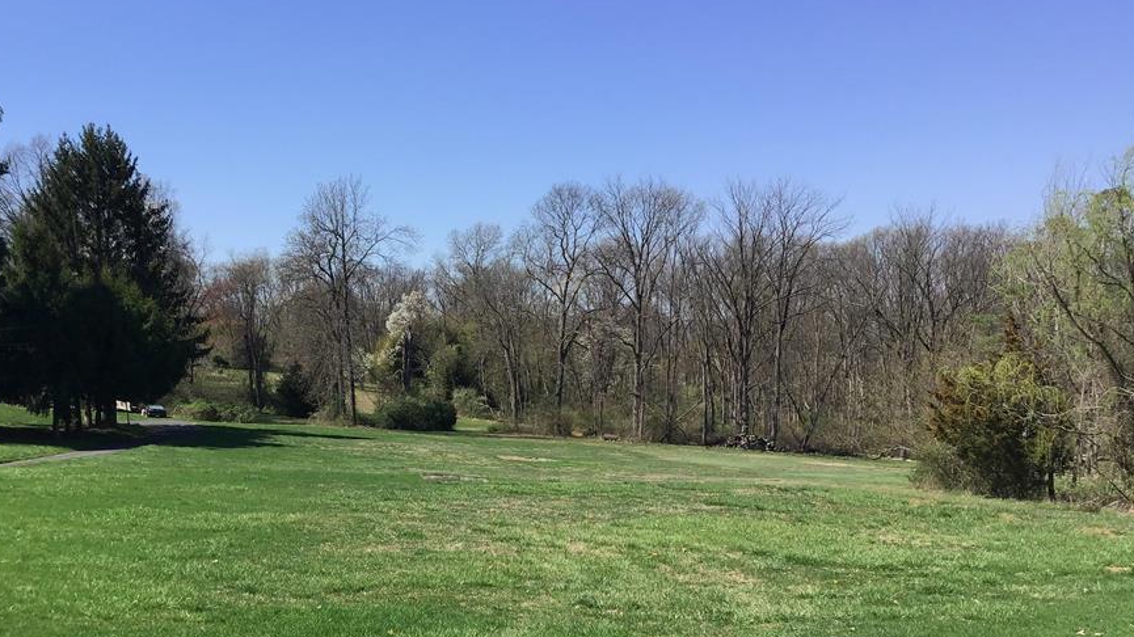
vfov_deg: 29.3
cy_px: 467
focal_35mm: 40
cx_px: 468
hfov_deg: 50.2
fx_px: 1202
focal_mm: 3.3
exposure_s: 1/1058
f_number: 2.4
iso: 25
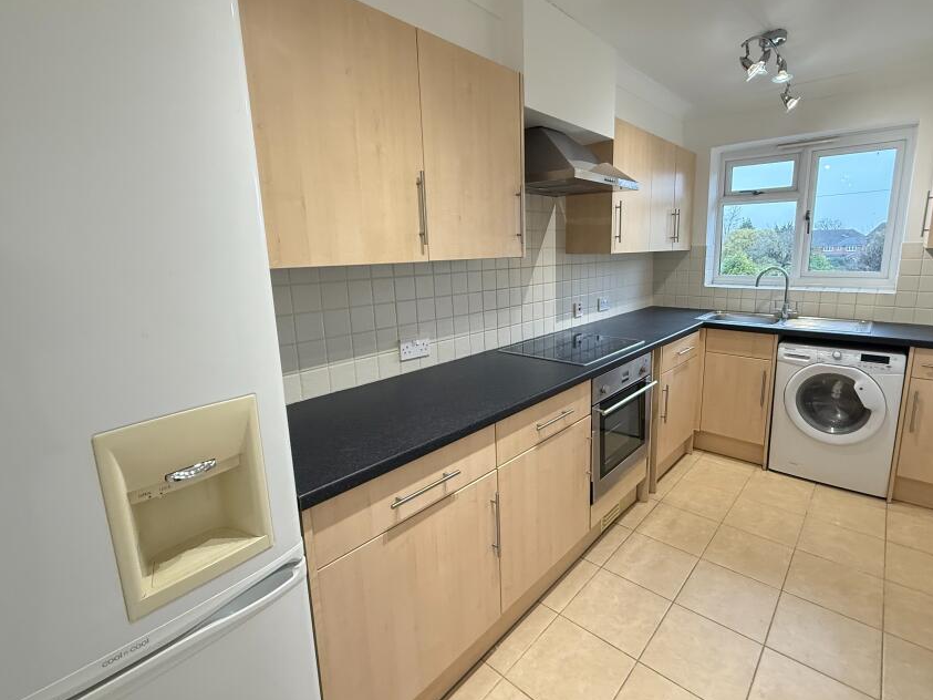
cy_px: 331
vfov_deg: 74.7
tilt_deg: -10.1
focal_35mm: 17
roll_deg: +1.6
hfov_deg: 90.5
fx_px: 458
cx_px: 530
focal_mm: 2.22
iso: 400
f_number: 2.2
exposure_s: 1/100
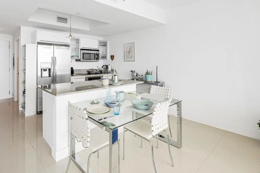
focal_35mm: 19
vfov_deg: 63.4
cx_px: 100
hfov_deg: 85.5
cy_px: 63
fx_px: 137
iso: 64
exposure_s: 1/10
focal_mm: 14
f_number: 7.1
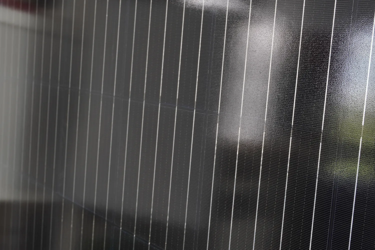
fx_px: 531
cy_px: 125
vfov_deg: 26.5
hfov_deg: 38.9
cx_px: 188
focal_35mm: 51
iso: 100
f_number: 11
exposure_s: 1/3
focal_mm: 34
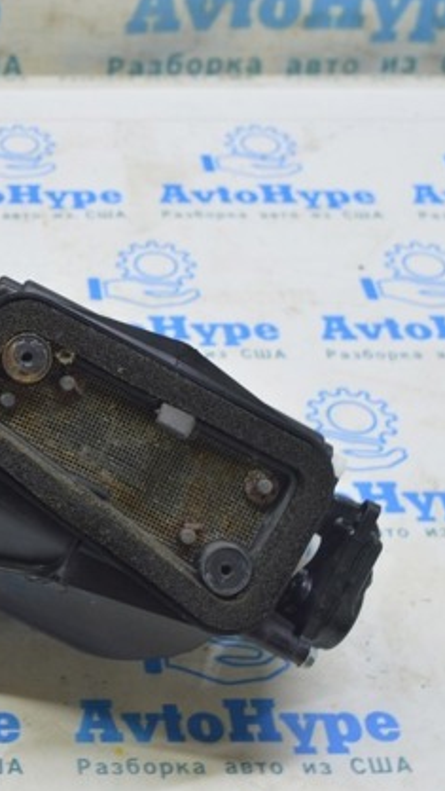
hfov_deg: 16.4
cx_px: -127
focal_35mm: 70
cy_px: 399
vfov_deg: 30.2
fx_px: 1462
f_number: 5.6
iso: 400
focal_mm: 29
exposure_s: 1/20
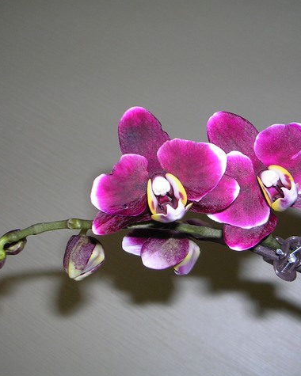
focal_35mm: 50
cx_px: 200
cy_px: 188
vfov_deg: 37.3
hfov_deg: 30.0
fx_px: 557
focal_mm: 5.8
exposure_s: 1/60.1
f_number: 2.8
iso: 50
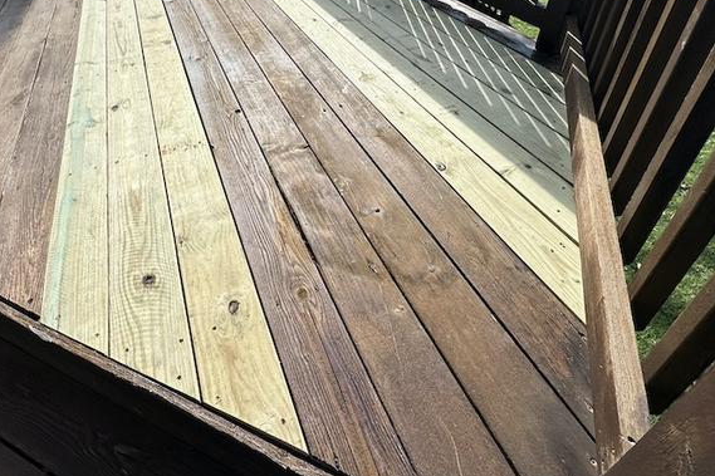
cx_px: 312
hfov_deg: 78.2
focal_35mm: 22
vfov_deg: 53.9
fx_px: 437
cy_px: 105
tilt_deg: -32.2
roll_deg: +1.5
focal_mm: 2.22
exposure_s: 1/2257
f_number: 2.2
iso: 50
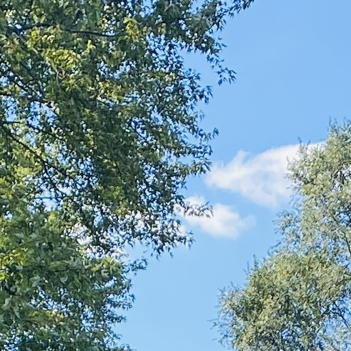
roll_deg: -0.2
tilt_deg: -5.4
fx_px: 1893
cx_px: 337
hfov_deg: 10.5
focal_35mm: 165
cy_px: 932
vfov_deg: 9.2
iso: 32
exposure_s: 1/864
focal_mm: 4.25
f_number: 1.8
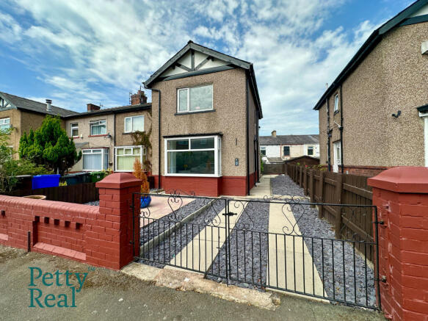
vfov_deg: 85.7
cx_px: 214
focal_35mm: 14
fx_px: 173
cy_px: 160
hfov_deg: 102.1
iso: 40
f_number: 2.2
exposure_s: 1/1453
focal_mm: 2.22
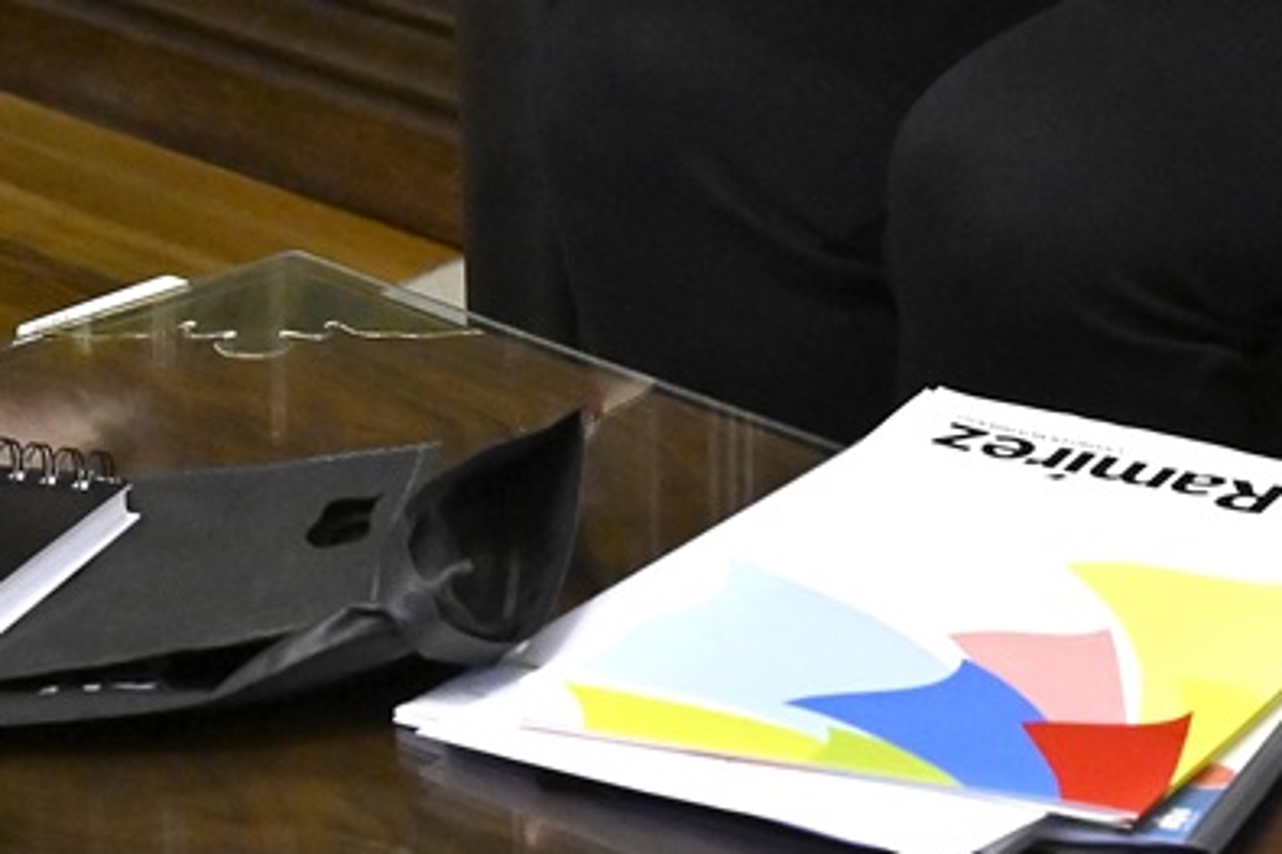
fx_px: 6229
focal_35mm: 175
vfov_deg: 7.6
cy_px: -776
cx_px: 834
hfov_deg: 11.7
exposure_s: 1/125
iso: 2000
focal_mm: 36
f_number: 4
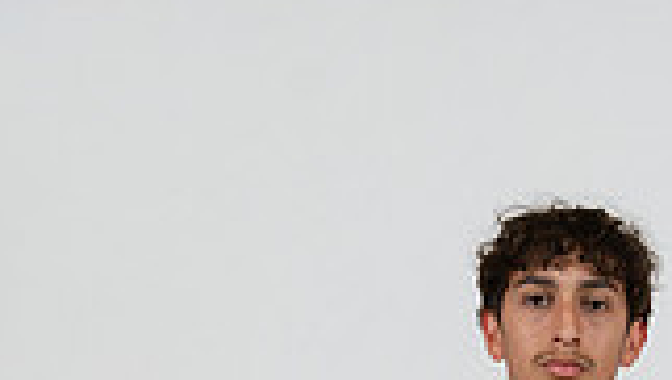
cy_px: 927
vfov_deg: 9.5
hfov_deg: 18.7
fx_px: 2017
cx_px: 551
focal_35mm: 113
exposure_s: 1/125
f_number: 4
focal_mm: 38.7
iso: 400
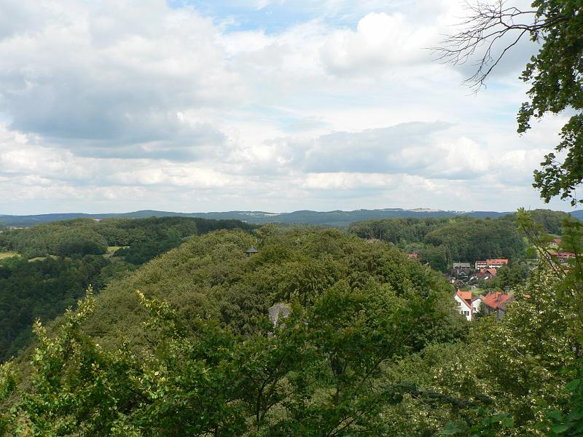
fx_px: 606
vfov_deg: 39.7
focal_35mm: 36
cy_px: 218
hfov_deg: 51.4
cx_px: 292
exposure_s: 1/400
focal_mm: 6
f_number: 5
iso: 80
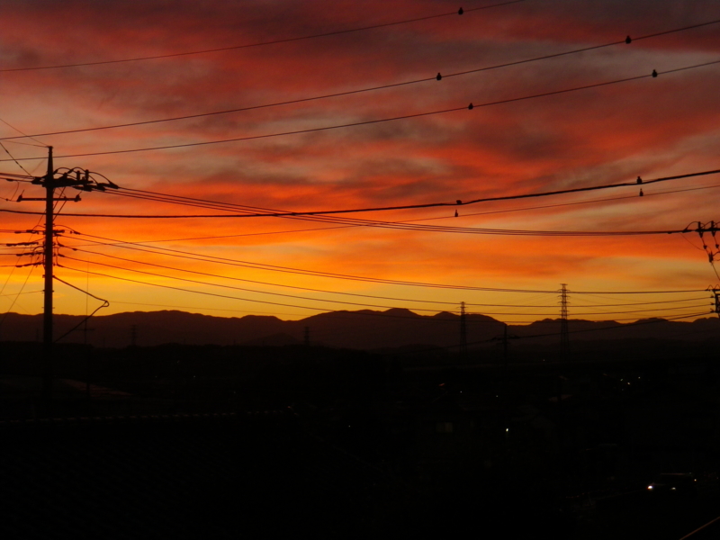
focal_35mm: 59
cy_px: 270
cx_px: 360
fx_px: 1227
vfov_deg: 24.8
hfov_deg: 32.7
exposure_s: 1/60
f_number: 4.5
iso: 160
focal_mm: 10.4
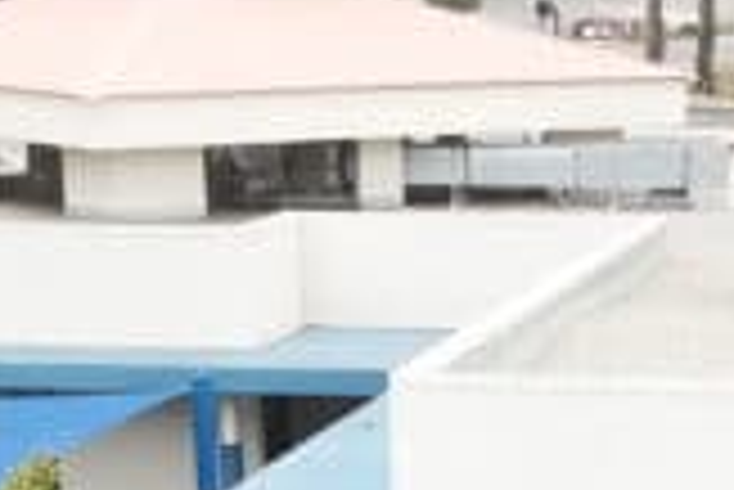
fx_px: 3469
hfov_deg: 12.0
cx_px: 702
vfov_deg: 7.0
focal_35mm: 170
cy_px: 1618
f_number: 2.2
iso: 100
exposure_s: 1/157
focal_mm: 4.73
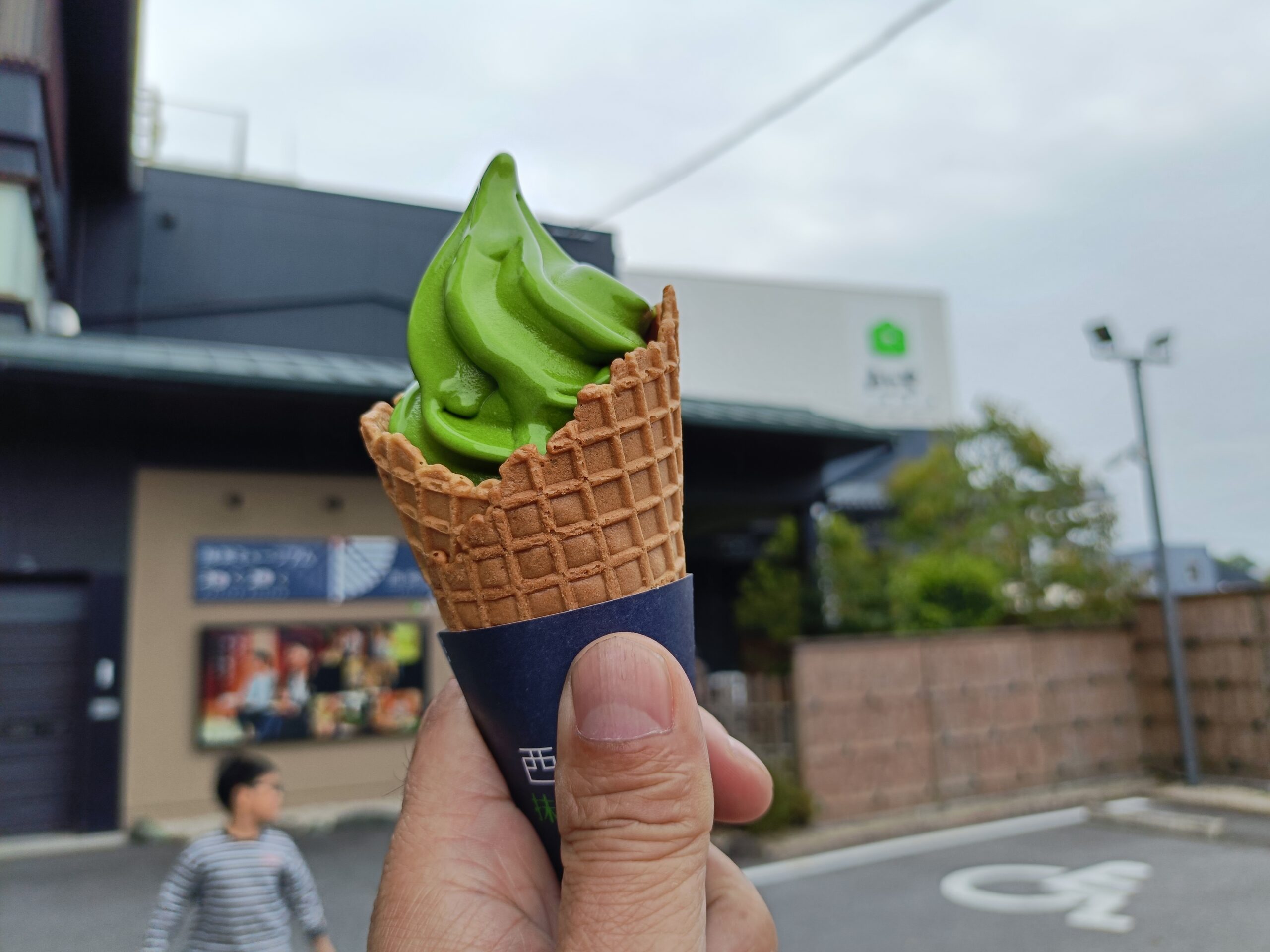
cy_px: 476
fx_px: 917
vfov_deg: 54.9
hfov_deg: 69.4
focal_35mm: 25
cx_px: 635
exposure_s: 1/273
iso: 50
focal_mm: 4.7
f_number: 1.7
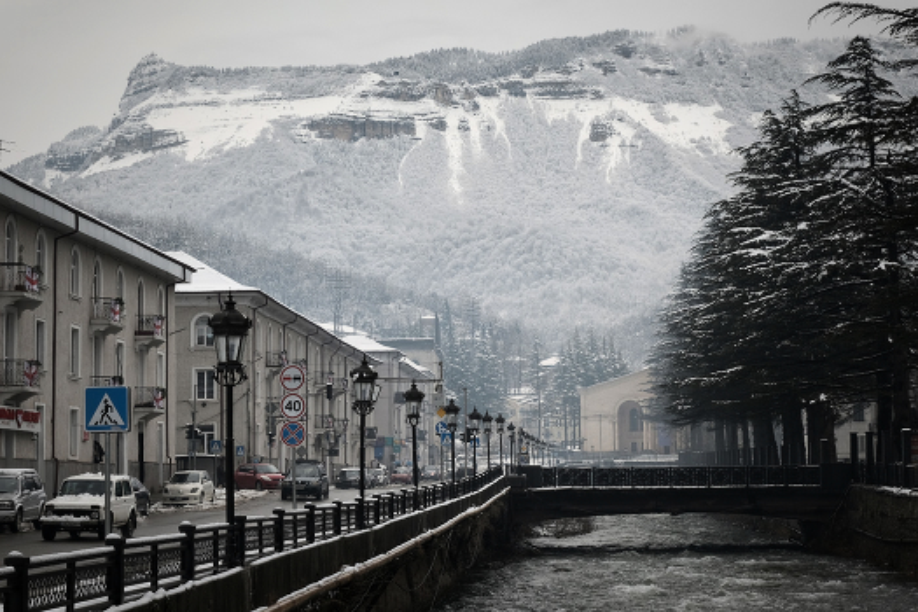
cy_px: 306
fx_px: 1912
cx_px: 459
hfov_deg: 27.0
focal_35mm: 75
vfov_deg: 18.2
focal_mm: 50
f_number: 13
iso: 400
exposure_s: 1/170
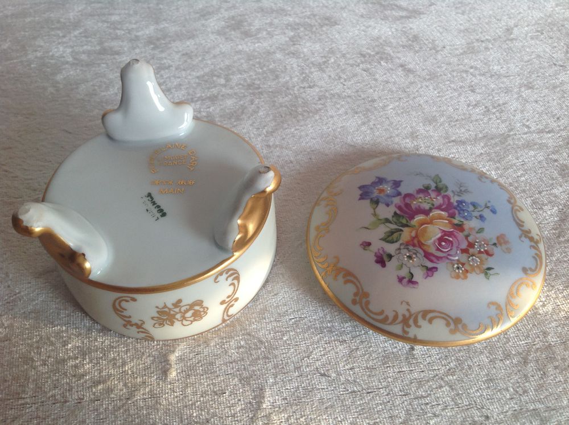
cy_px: 212
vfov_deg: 40.6
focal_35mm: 35
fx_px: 574
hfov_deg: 52.7
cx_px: 284
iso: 64
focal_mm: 4.28
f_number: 2.4
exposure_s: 1/60
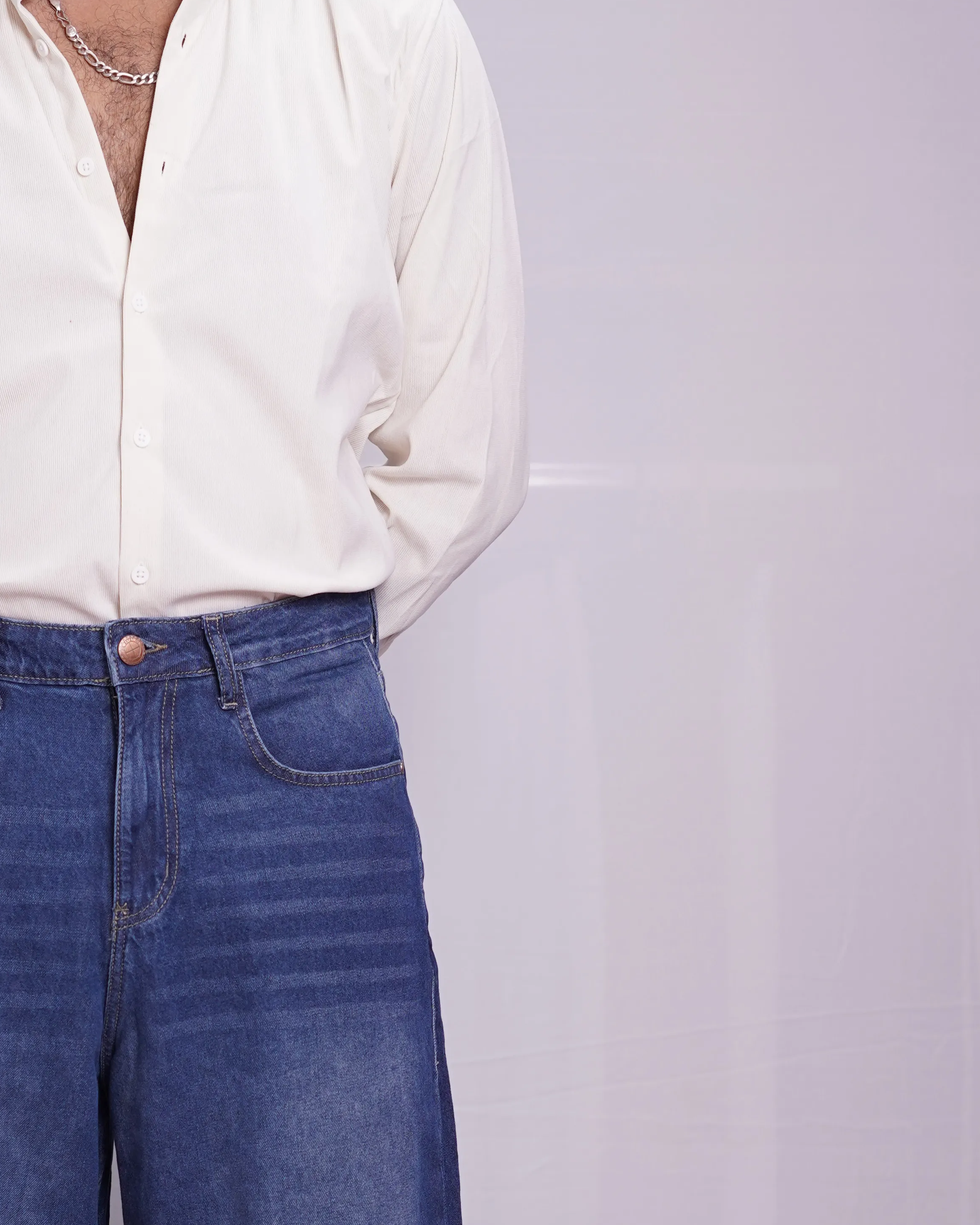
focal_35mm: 97
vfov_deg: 19.4
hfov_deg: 15.8
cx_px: 198
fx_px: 3517
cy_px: 1084
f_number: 3.5
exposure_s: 1/100
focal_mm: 50
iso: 640
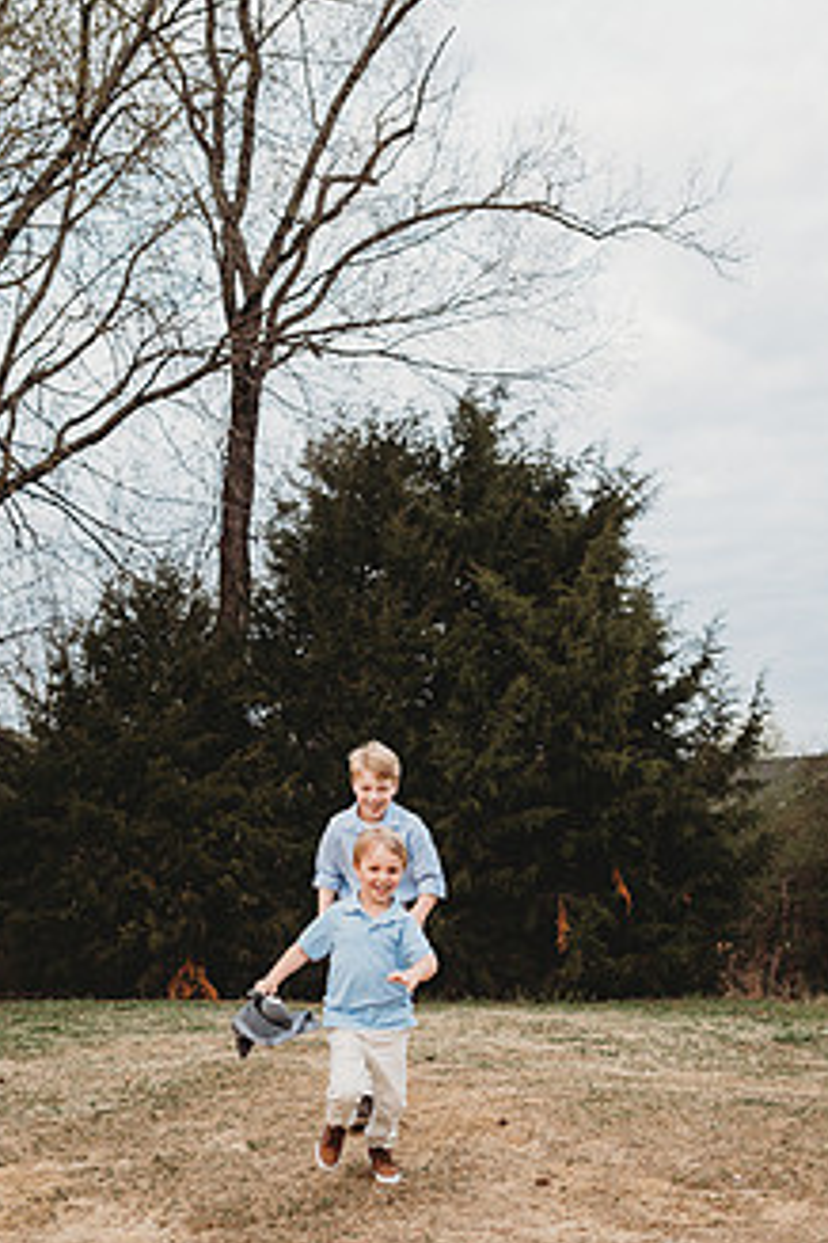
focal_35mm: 33
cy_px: 563
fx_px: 1138
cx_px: 361
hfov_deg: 39.9
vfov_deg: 57.1
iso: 320
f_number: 2.5
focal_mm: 24
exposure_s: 1/250
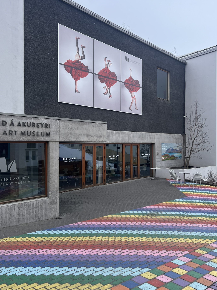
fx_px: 242
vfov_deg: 61.7
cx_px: 111
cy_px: 142
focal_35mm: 29
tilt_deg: -0.5
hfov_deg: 48.2
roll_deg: +0.7
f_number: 1.5
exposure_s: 1/1361
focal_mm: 5.7
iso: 50
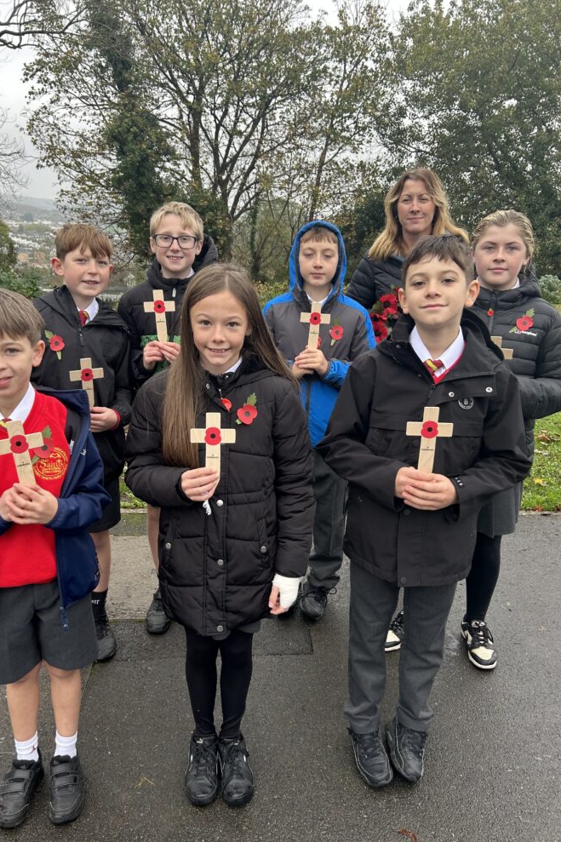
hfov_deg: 46.3
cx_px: 249
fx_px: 655
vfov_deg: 65.5
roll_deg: -1.5
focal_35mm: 28
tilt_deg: -19.3
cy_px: 432
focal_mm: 5.7
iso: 40
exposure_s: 1/177
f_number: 1.5
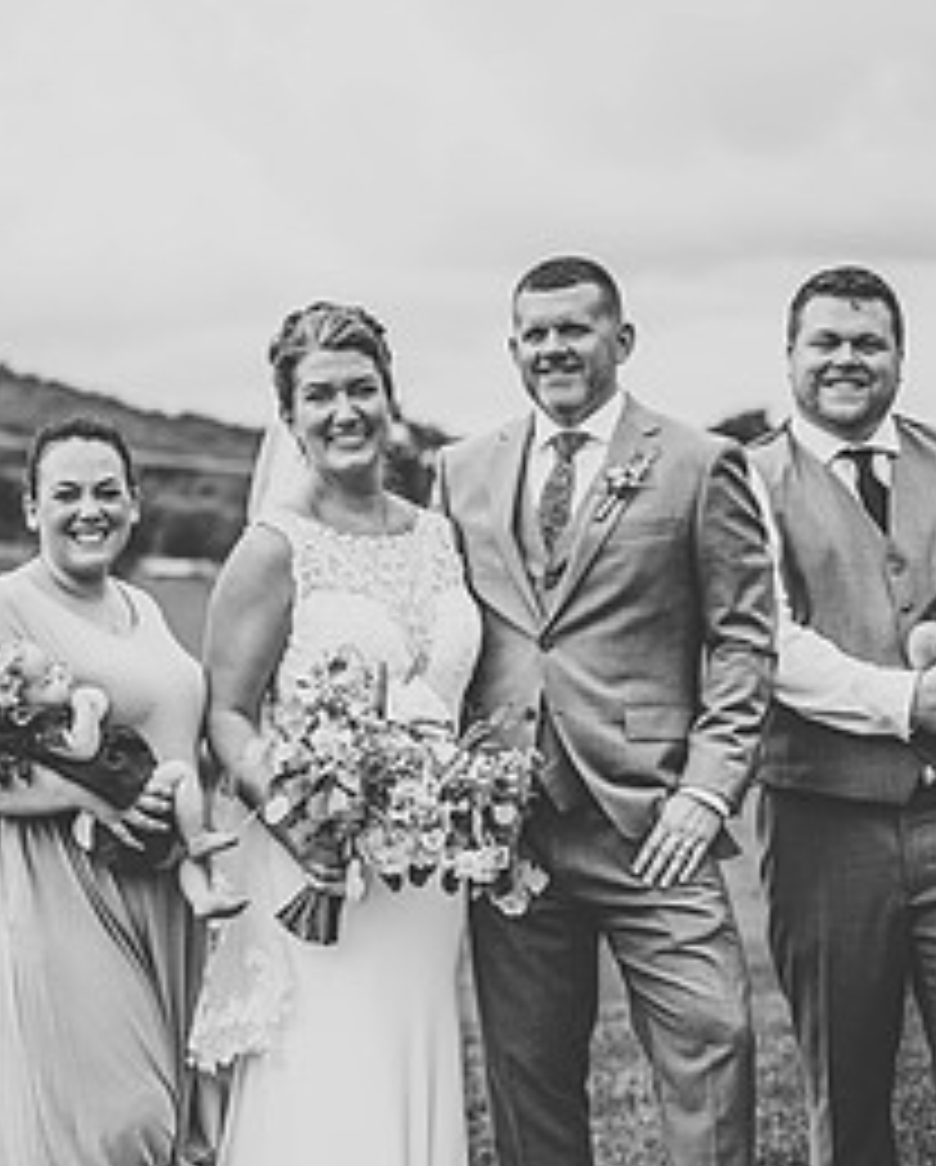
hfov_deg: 12.2
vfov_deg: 15.1
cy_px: 666
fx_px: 4387
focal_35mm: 127
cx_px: 482
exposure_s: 1/2000
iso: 200
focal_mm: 78
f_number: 2.8
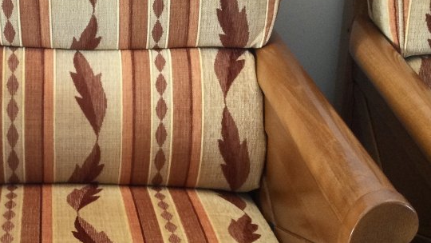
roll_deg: -1.4
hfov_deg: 27.8
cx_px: 101
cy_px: 238
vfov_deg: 15.8
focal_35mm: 75
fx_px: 857
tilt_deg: -28.7
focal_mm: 3.3
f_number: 2.4
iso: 64
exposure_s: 1/33
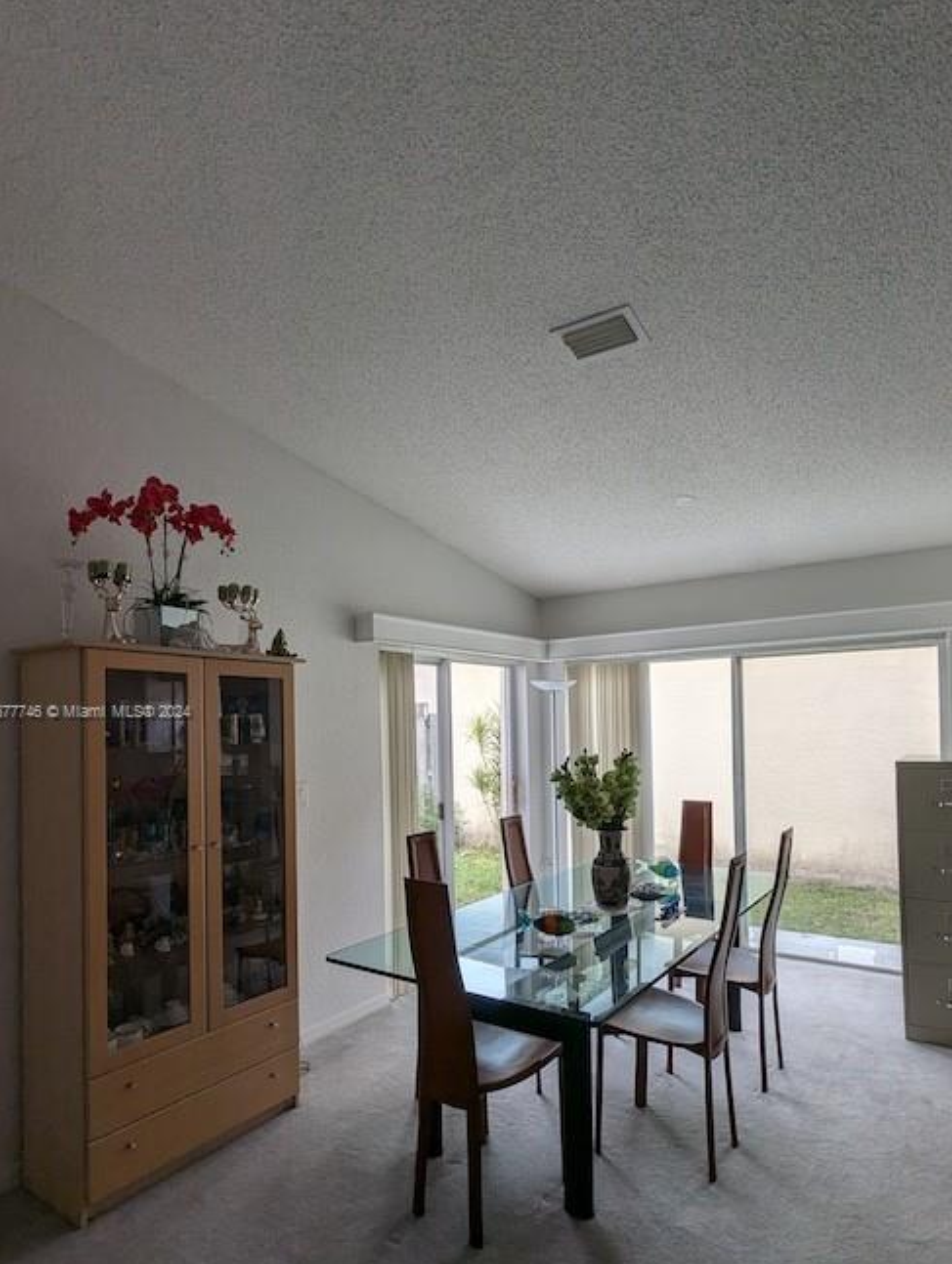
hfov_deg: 68.6
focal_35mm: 19
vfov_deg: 84.2
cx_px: 532
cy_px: 713
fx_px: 695
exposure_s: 1/339
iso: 50
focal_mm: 2.35
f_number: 2.2
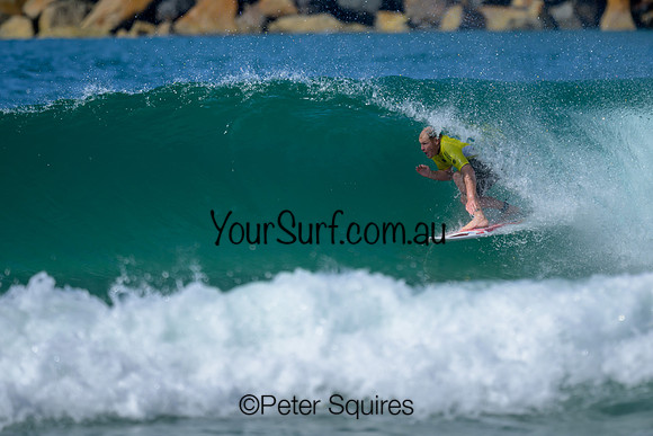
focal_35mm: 1100
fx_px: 19953
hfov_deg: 1.9
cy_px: 156
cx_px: 360
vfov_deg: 1.3
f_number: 6.3
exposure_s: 1/2000
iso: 280
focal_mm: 800
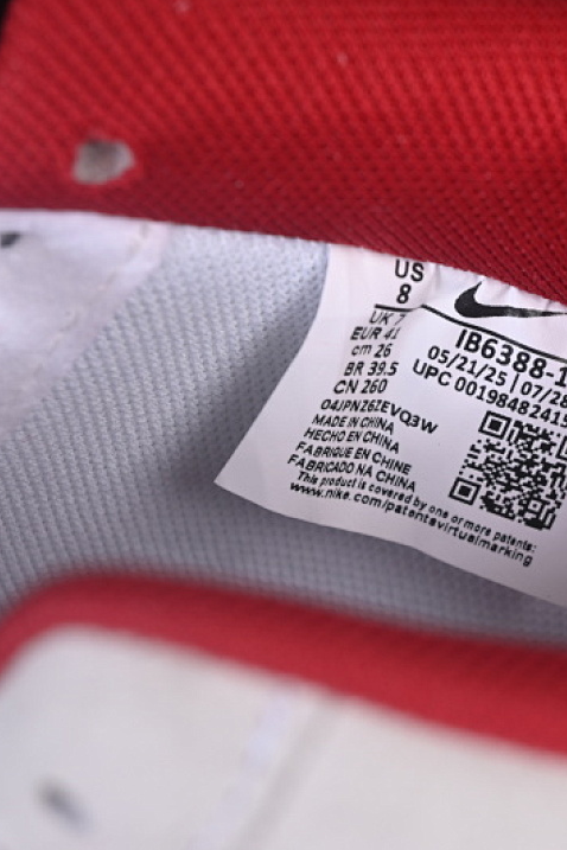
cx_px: 491
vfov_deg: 18.1
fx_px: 2669
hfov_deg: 12.1
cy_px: 424
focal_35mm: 113
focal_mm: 50
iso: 160
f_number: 7.1
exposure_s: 1/80
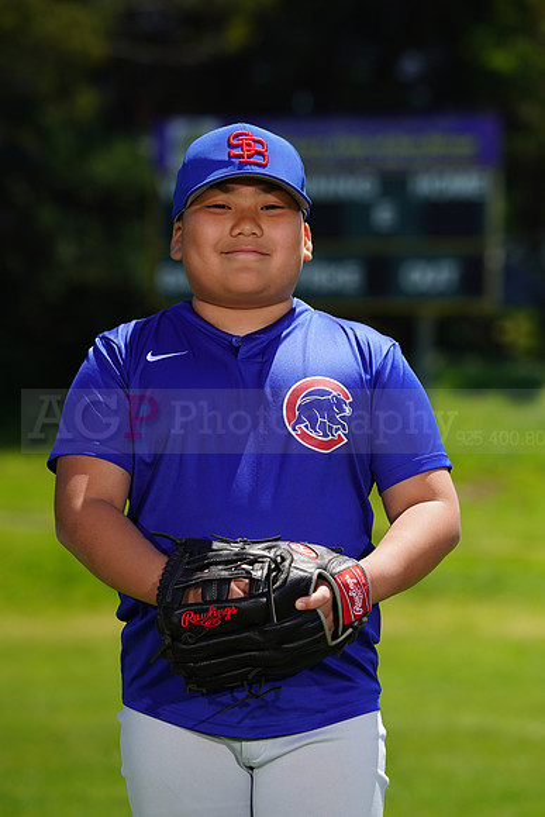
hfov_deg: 5.6
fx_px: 5605
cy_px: 408
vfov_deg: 8.3
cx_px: 272
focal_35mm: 247
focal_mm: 247
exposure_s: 1/250
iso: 100
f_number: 8
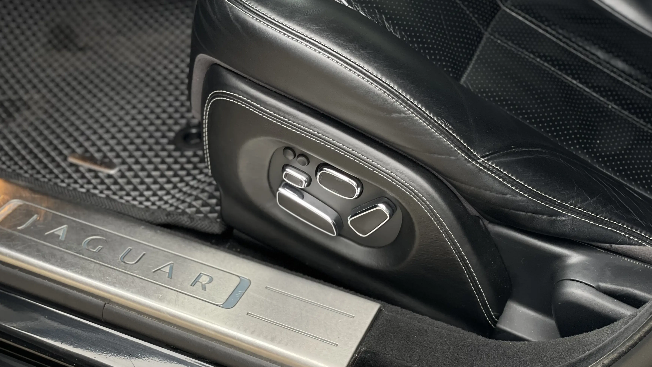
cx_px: 326
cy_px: 209
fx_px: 985
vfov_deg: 21.1
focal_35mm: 57
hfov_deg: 36.6
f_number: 2
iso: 100
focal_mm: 6
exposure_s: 1/122
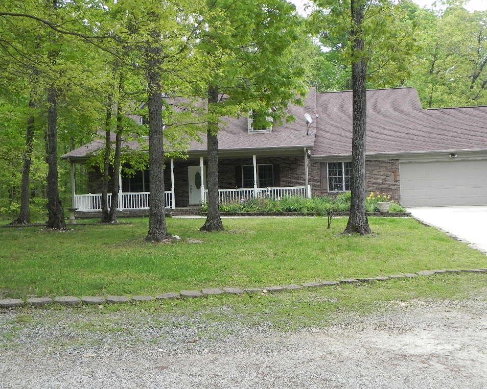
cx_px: 236
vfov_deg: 34.9
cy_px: 193
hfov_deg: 42.9
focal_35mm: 43
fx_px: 620
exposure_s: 1/138
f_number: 4
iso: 160
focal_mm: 7.3
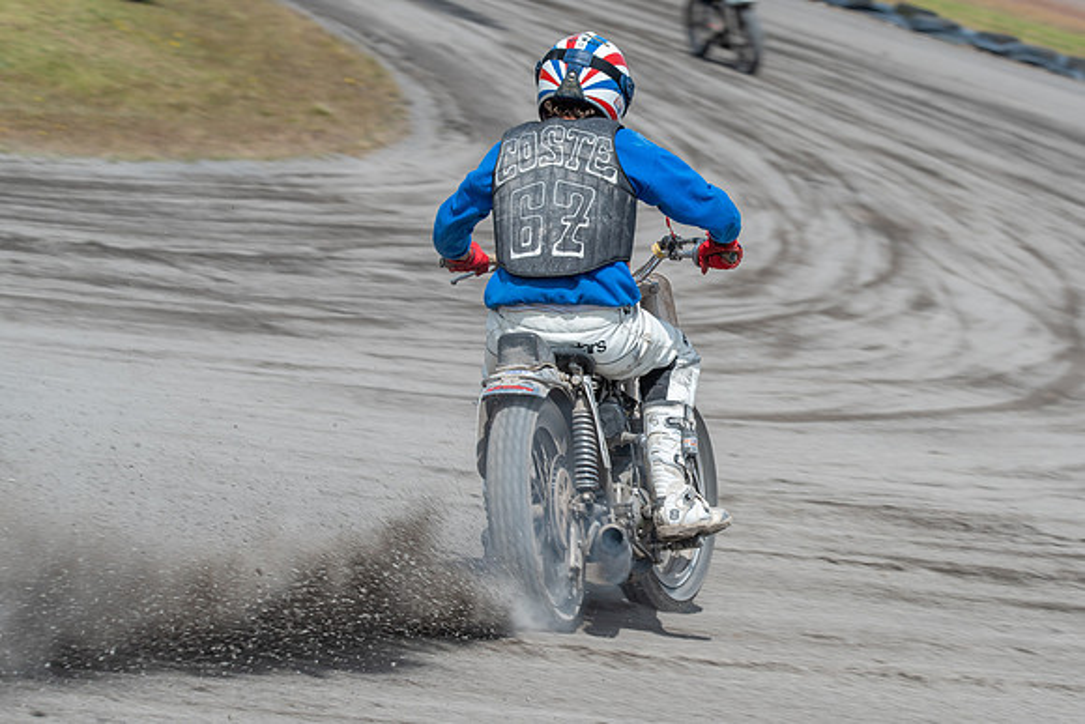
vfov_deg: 5.5
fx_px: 7531
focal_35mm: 250
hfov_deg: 8.2
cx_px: 691
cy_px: 402
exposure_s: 1/320
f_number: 8
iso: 100
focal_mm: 180
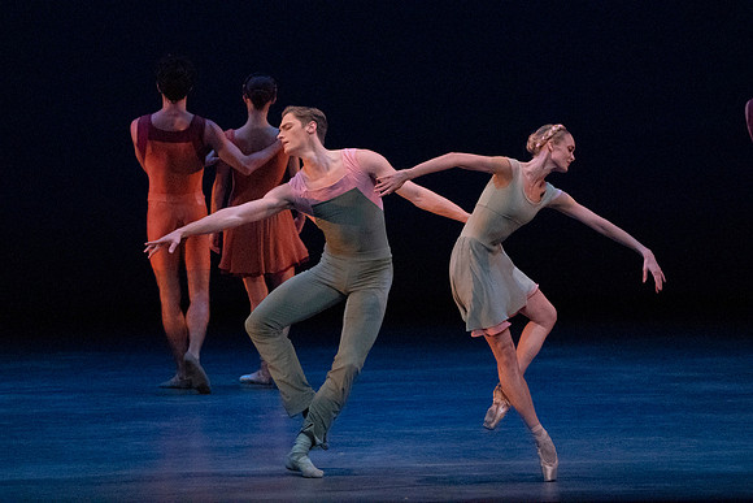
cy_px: 180
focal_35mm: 362
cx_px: 392
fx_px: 7568
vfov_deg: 3.8
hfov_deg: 5.7
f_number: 7.1
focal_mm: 282
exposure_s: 1/400
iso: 16000
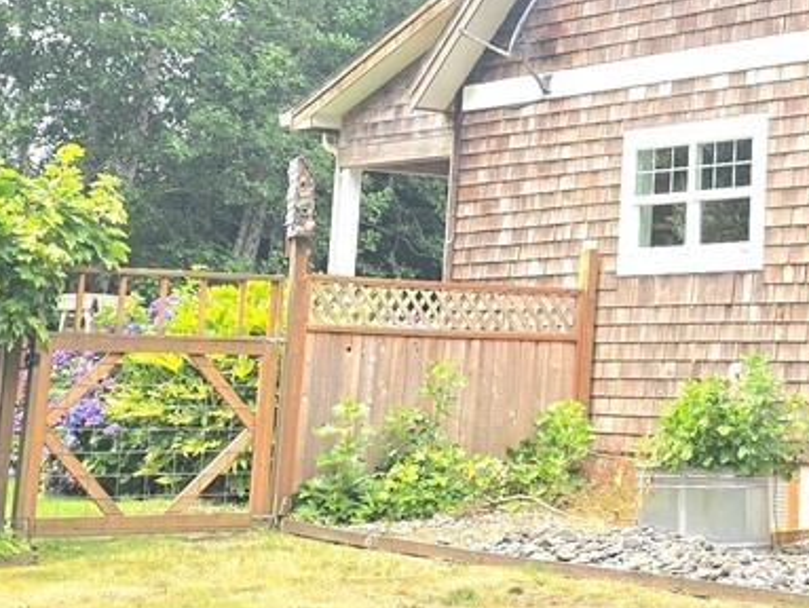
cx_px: 874
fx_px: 2246
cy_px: -30
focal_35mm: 96
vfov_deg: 15.1
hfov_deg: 19.6
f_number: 1.7
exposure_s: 1/182
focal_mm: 6.3
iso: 16
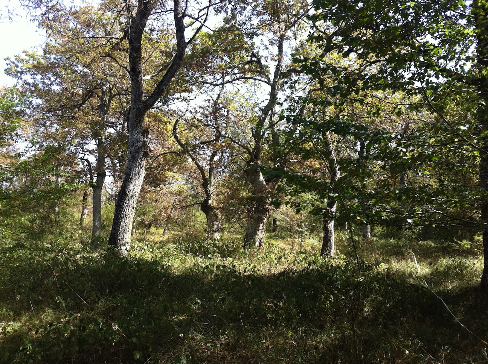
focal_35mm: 35
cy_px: 182
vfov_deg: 40.6
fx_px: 493
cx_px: 244
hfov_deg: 52.7
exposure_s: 1/238
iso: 80
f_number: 2.8
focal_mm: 3.85
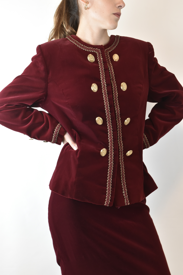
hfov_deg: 22.6
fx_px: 457
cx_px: 92
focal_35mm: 60
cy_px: 138
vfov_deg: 33.4
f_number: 11
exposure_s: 1/25
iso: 1000
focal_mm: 40
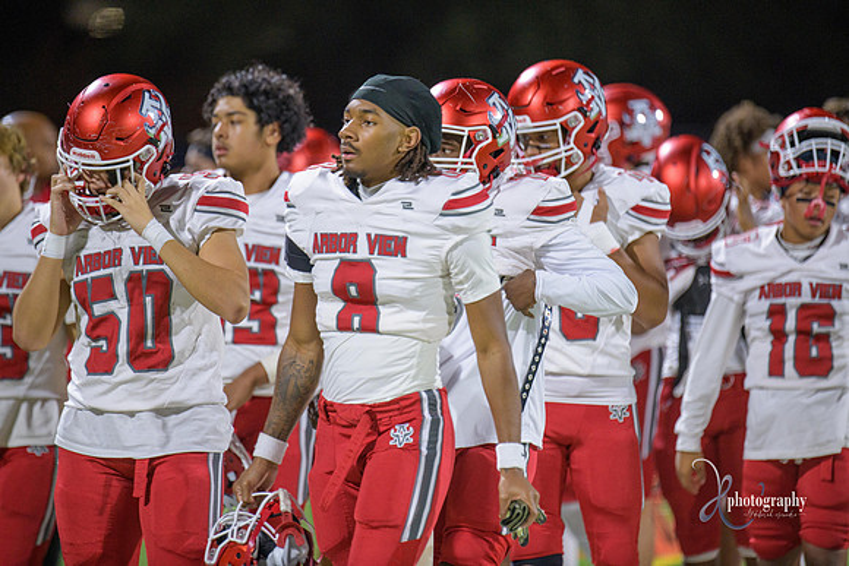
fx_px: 7076
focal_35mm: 300
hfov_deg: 6.9
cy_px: 283
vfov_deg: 4.6
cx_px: 424
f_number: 2.8
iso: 1250
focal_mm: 300
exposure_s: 1/250
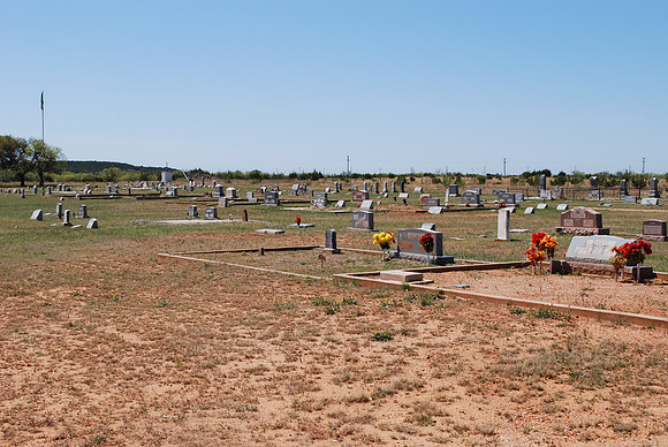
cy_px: 224
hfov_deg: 37.8
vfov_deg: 25.8
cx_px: 334
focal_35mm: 52
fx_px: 975
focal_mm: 35
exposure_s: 1/320
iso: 100
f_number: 9
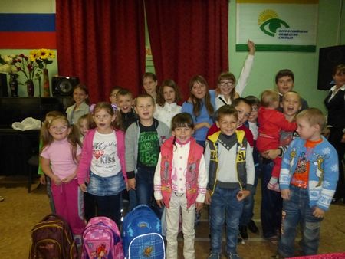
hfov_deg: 71.6
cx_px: 172
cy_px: 130
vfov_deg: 56.9
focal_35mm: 24
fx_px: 239
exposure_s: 1/60
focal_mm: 4.3
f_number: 3.3
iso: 800
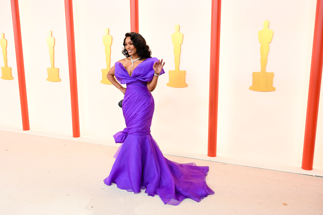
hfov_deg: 59.5
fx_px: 282
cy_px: 108
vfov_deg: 41.7
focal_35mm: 32
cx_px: 162
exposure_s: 1/320
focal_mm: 31.5
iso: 4000
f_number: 4.5
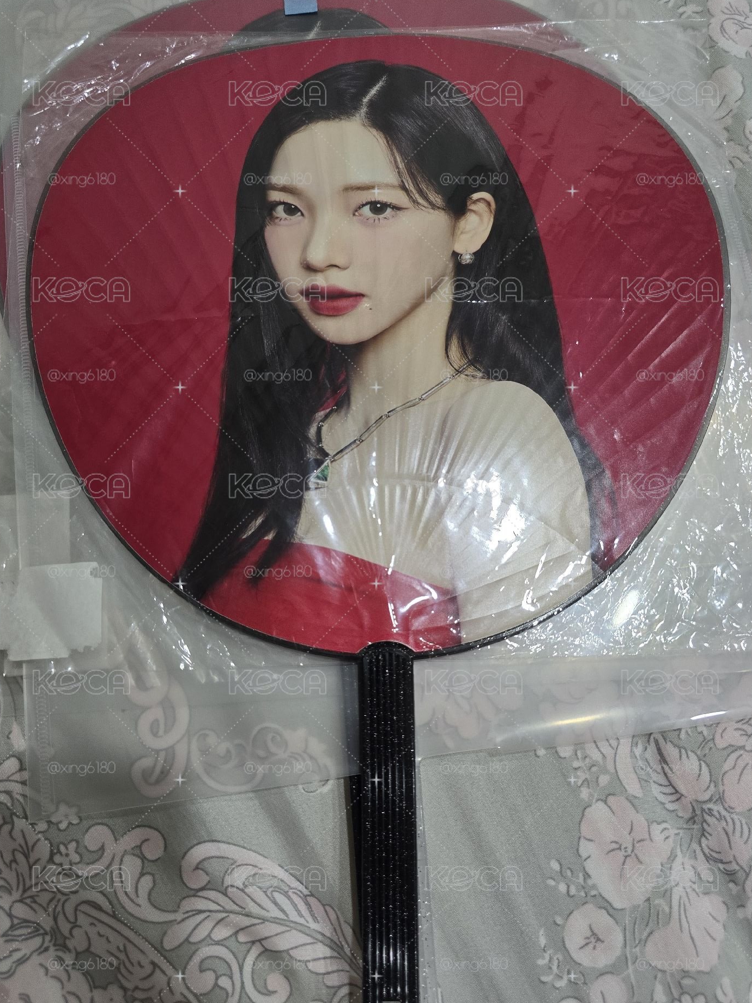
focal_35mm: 24
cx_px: 376
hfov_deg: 56.8
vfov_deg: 71.6
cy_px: 518
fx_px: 695
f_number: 1.7
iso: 250
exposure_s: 1/120
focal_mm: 6.3
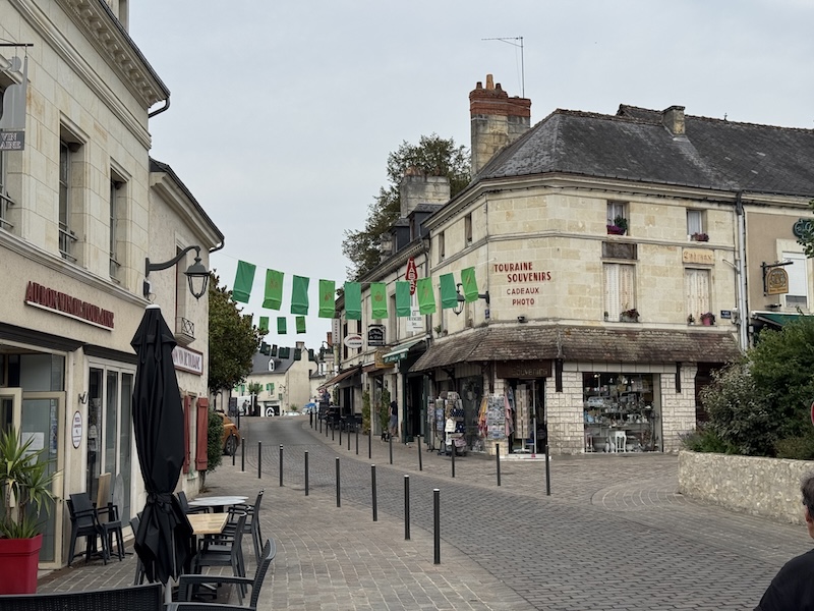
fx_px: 1129
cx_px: 407
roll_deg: +0.3
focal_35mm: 48
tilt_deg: +5.6
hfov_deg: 39.7
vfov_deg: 30.3
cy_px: 306
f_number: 1.78
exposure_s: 1/4608
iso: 64
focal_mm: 6.76
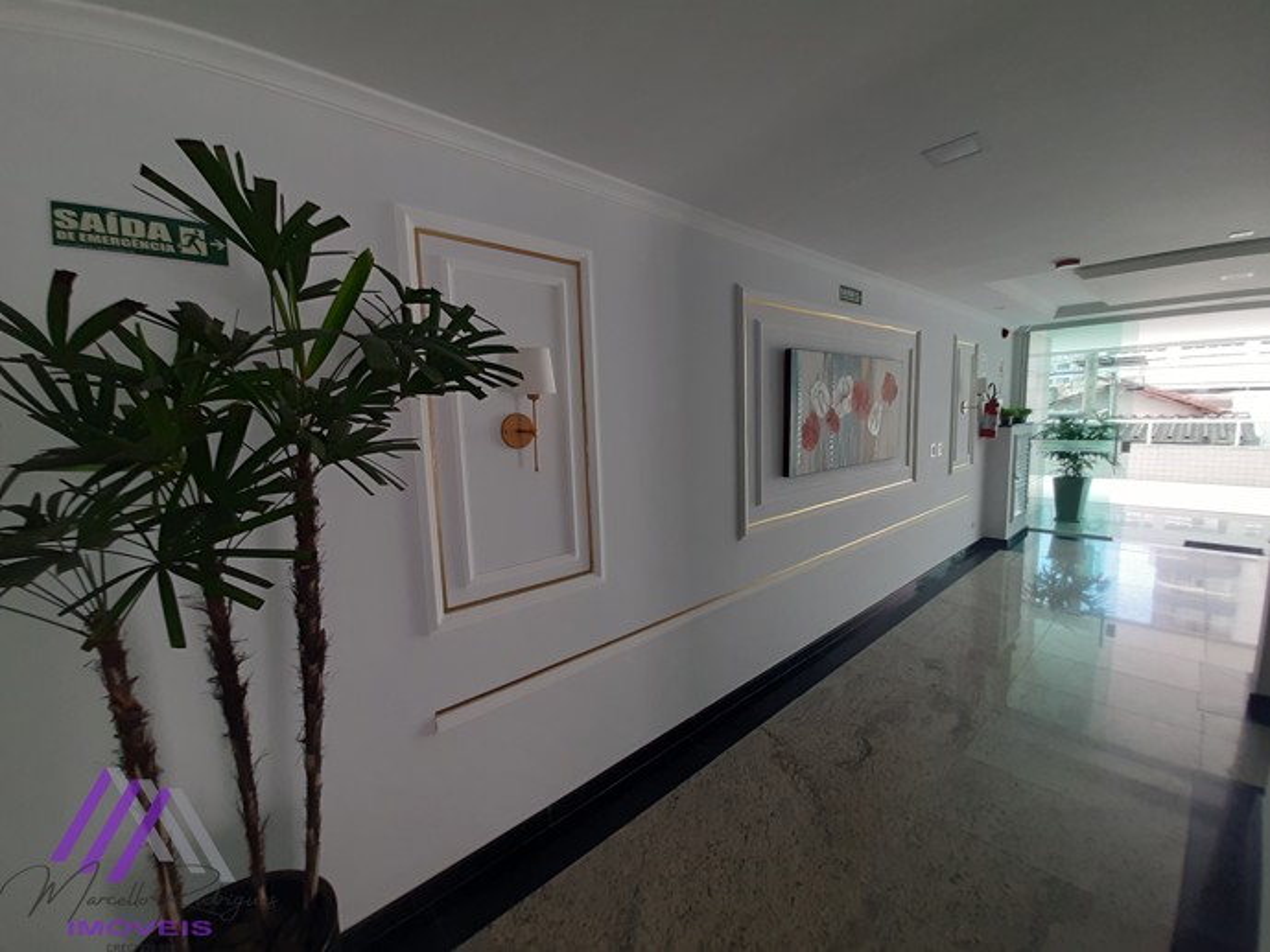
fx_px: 477
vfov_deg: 89.9
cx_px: 635
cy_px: 476
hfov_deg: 106.2
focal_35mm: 13
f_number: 2.2
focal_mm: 1.42
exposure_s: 1/40
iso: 64
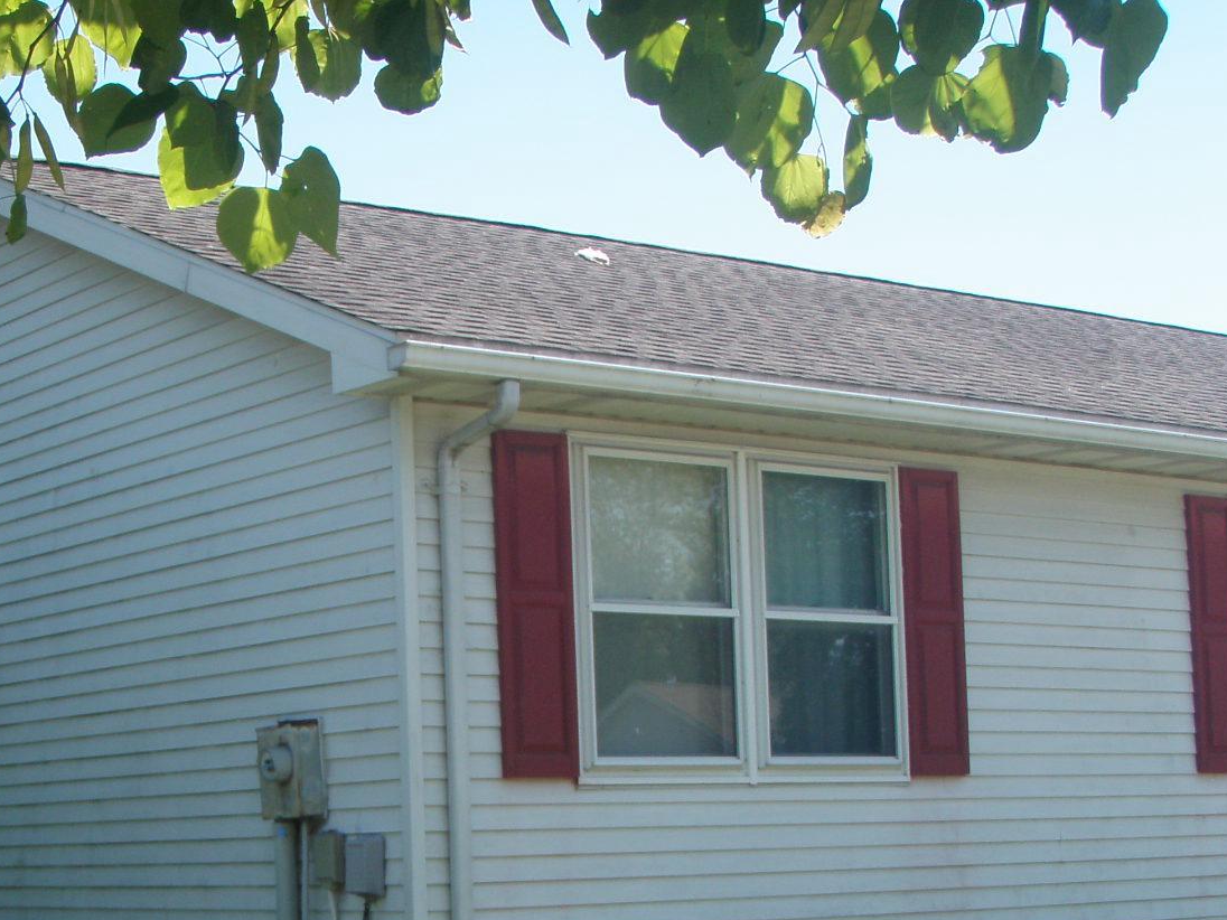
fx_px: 2517
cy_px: 769
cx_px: 364
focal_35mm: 71
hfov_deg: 27.2
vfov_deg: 20.4
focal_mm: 6.7
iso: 80
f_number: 3.5
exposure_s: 1/400
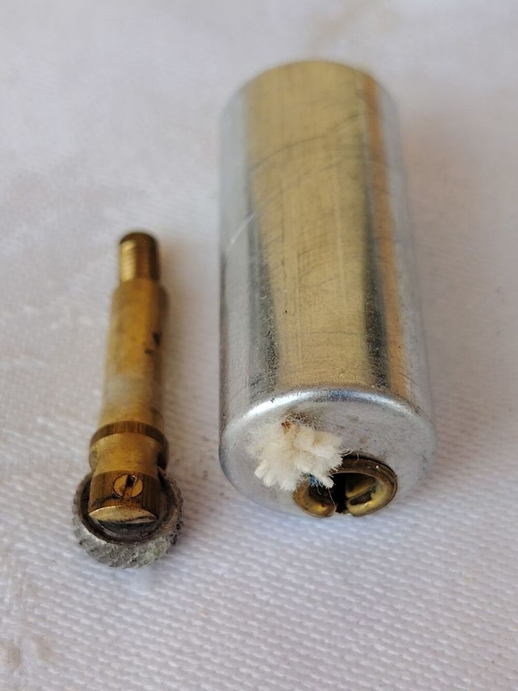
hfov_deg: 21.6
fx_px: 1357
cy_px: 346
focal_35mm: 68
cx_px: 259
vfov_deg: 28.6
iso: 100
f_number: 1.75
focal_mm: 5.25
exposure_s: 1/194
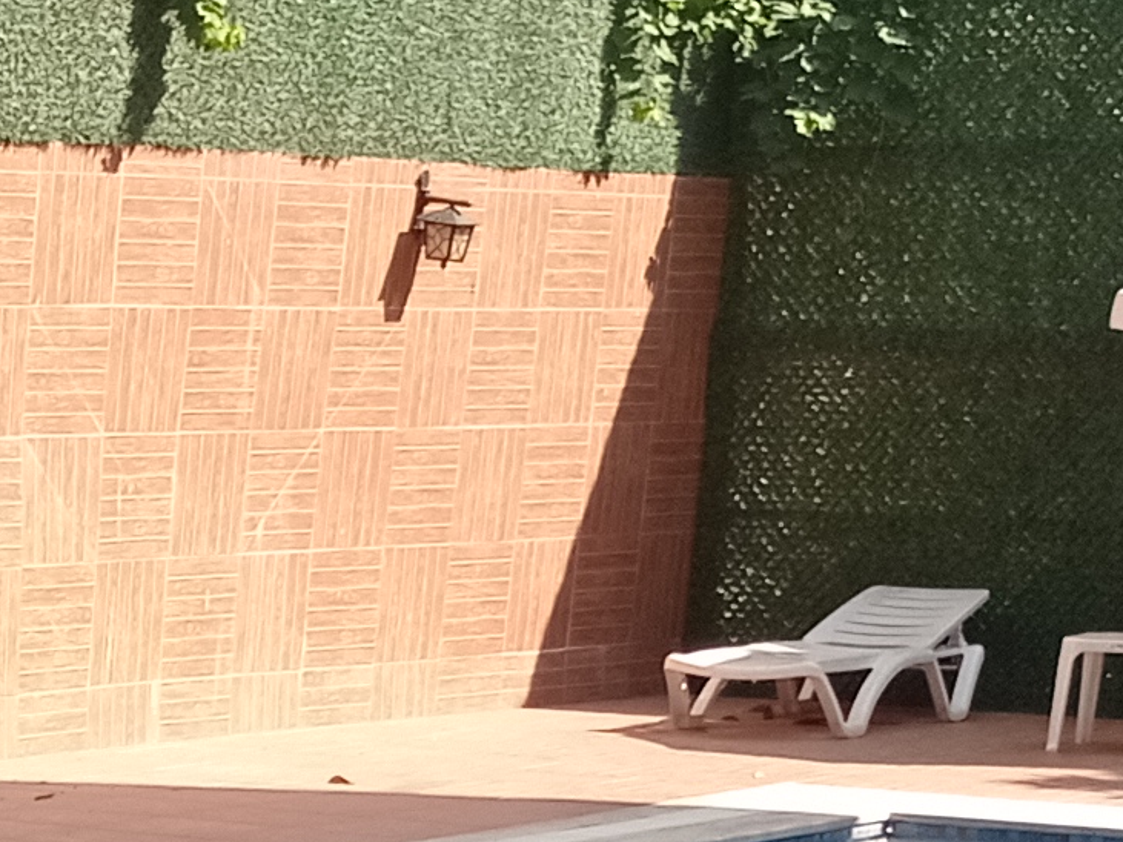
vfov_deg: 9.4
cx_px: -662
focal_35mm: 153
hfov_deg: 12.2
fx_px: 4963
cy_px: 1258
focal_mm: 4.7
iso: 102
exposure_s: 1/1314
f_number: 1.79
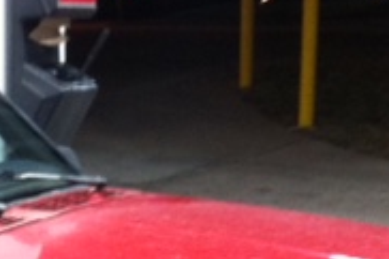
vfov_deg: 10.2
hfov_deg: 15.1
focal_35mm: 128
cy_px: 447
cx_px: -150
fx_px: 1382
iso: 160
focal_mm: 3.85
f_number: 2.8
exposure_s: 1/15
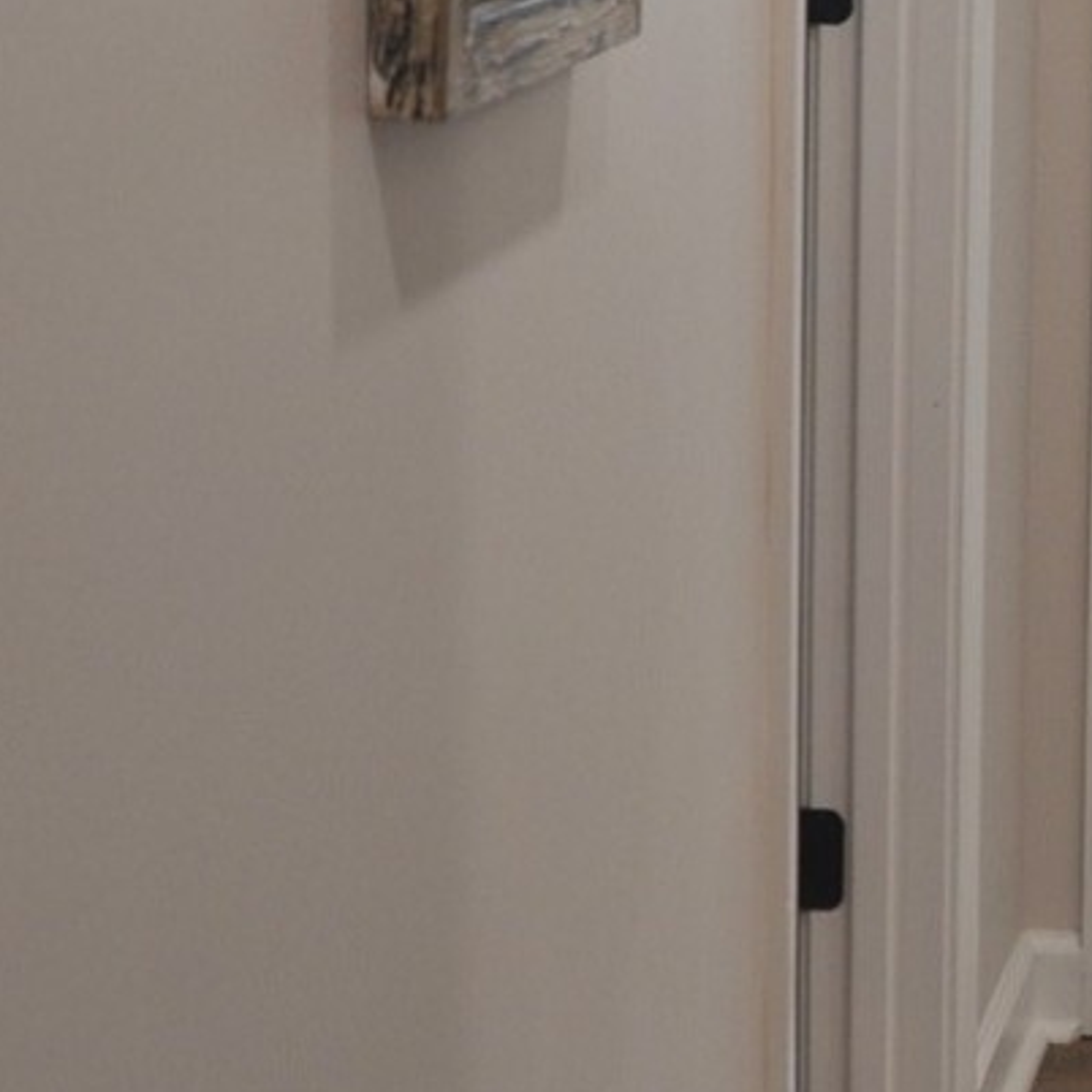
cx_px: 1537
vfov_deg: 14.2
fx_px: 4390
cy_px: 386
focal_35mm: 123
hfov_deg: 13.5
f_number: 5.6
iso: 320
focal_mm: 18
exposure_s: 1/30
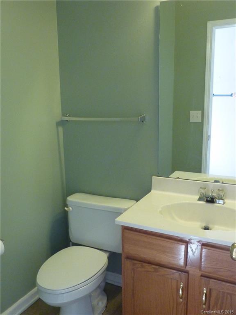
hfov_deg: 44.2
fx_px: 291
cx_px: 118
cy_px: 158
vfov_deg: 56.8
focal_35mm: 32
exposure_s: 1/25
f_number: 3.3
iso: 400
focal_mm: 4.4
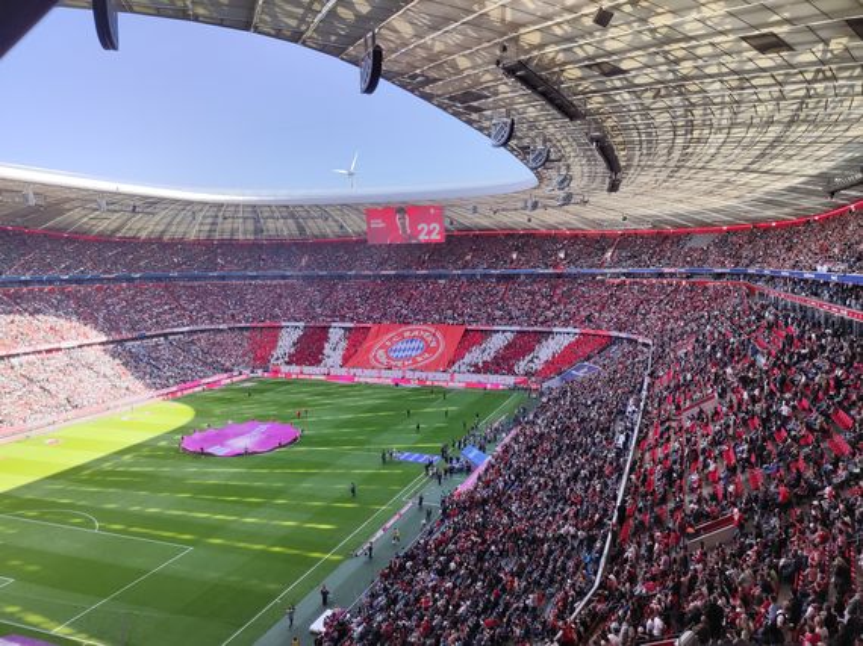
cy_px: 323
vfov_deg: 51.3
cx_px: 432
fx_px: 673
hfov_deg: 65.3
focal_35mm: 27
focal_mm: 4.75
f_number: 1.75
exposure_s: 1/100
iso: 168
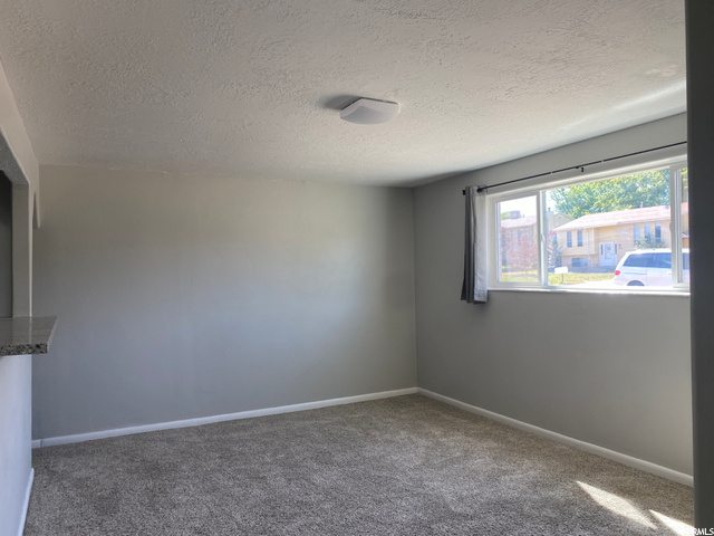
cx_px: 357
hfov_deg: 67.3
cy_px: 268
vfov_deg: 53.1
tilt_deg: -0.2
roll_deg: +0.9
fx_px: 536
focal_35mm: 26
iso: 40
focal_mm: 4.25
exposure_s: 1/121
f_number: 1.8
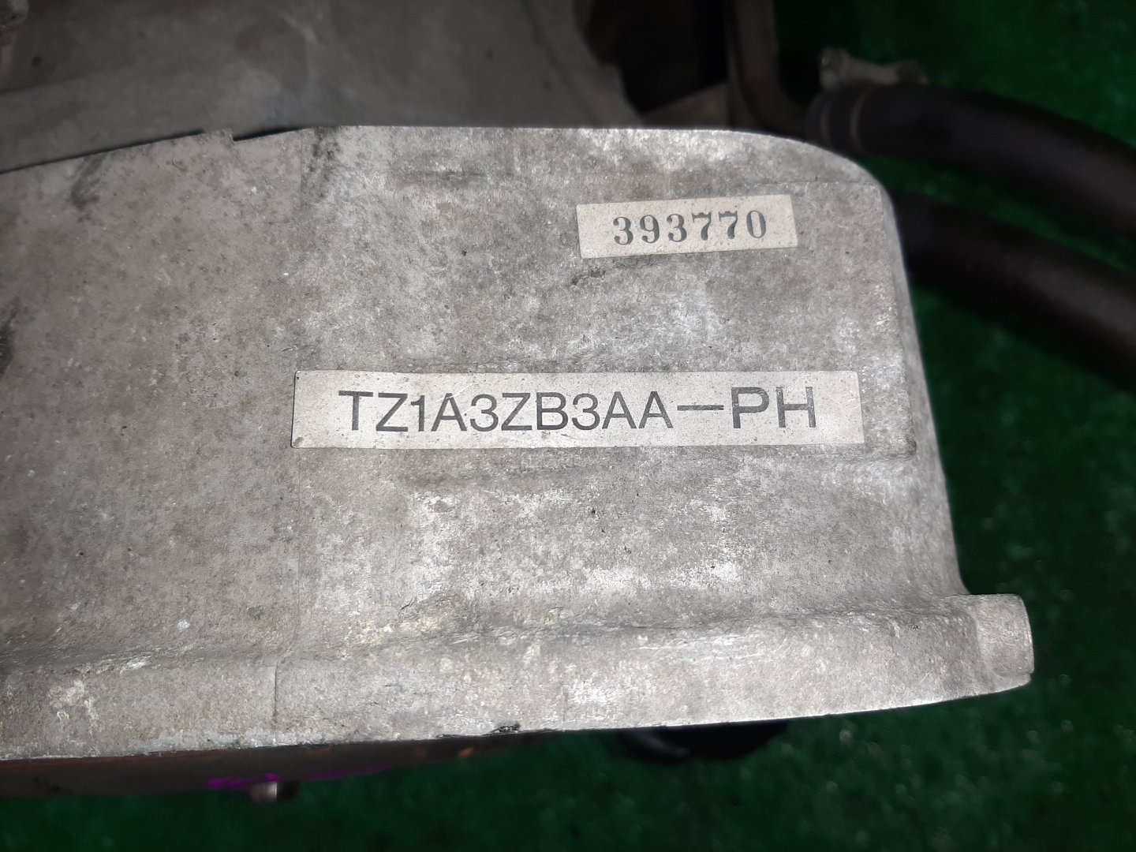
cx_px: 568
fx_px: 853
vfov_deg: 53.1
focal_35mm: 26
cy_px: 426
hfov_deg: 67.3
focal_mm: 3.93
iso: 215
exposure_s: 1/50
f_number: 1.7
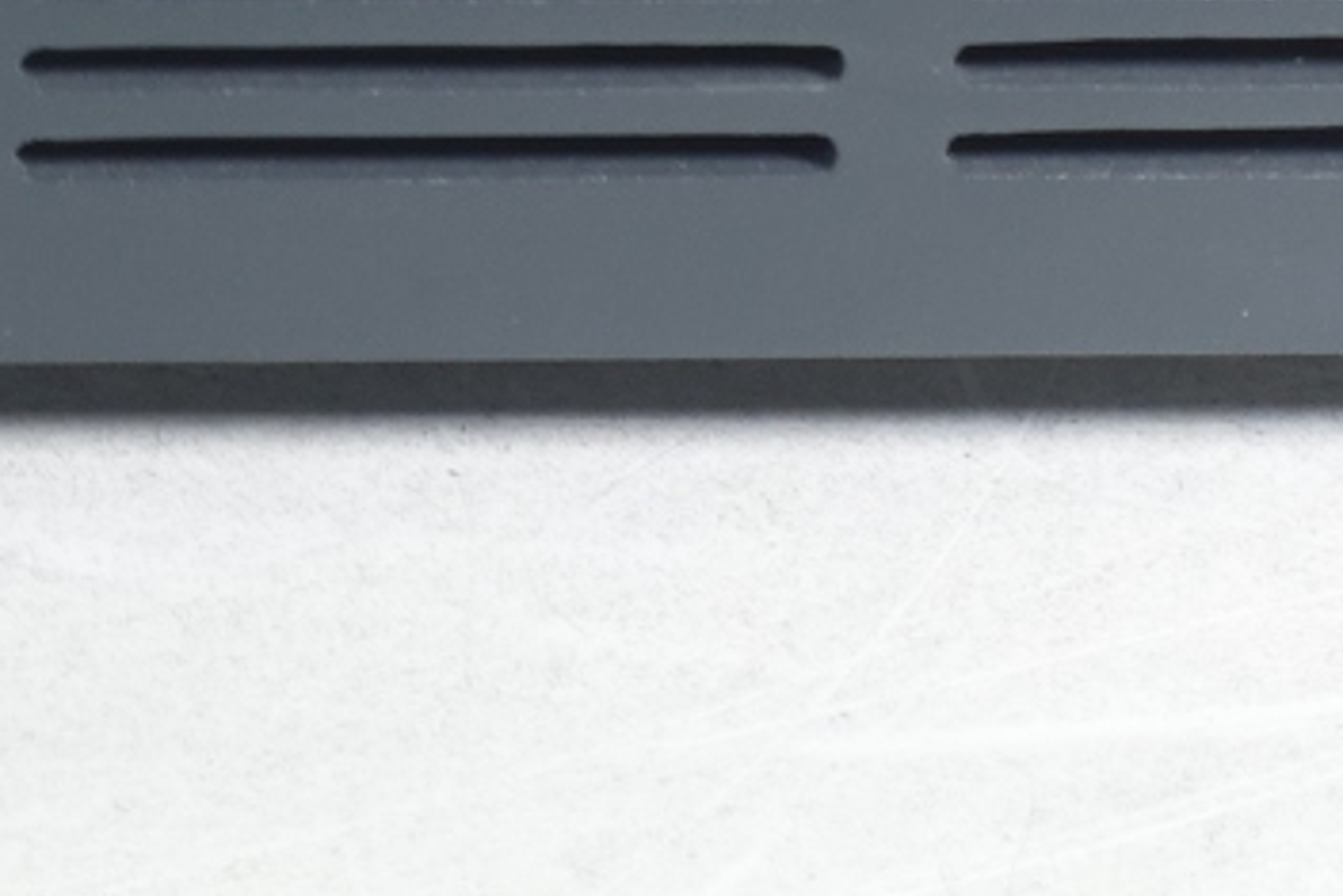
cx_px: -1011
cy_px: -1523
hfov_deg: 6.9
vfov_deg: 4.6
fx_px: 10860
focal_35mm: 291
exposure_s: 1/80
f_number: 4
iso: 125
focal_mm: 18.51
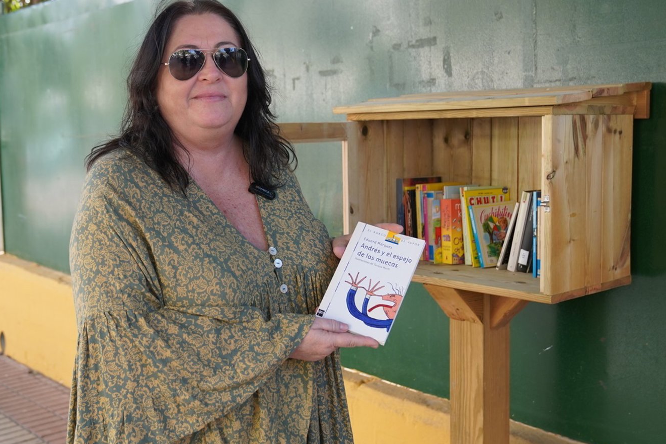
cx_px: 271
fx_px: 832
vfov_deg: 29.8
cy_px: 201
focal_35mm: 45
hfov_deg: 43.4
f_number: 4
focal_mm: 31
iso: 250
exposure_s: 1/160
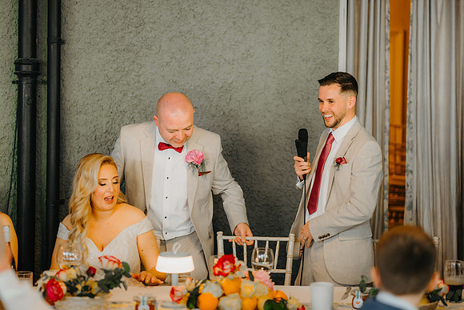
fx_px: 1124
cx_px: 228
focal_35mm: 87
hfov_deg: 23.3
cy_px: 157
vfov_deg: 15.7
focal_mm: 85
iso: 800
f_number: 2
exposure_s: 1/250
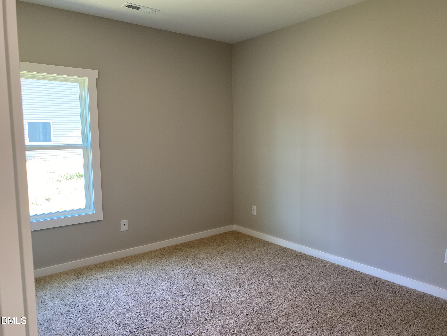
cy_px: 168
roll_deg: +0.6
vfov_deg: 53.1
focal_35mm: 26
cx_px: 224
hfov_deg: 67.3
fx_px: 336
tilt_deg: -6.6
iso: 64
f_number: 1.8
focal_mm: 4.25
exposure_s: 1/60
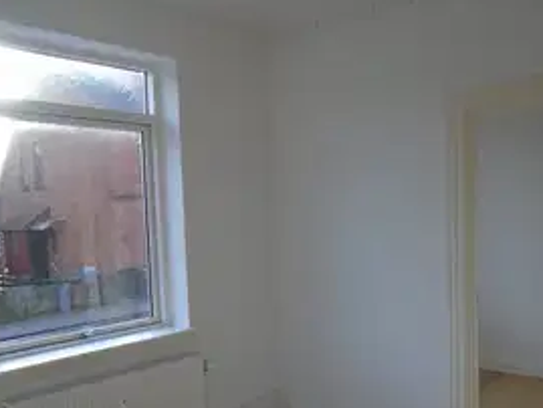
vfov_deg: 39.3
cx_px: 278
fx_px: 565
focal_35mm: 36
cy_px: 263
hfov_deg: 51.3
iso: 100
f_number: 3.2
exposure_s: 1/100
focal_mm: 4.6
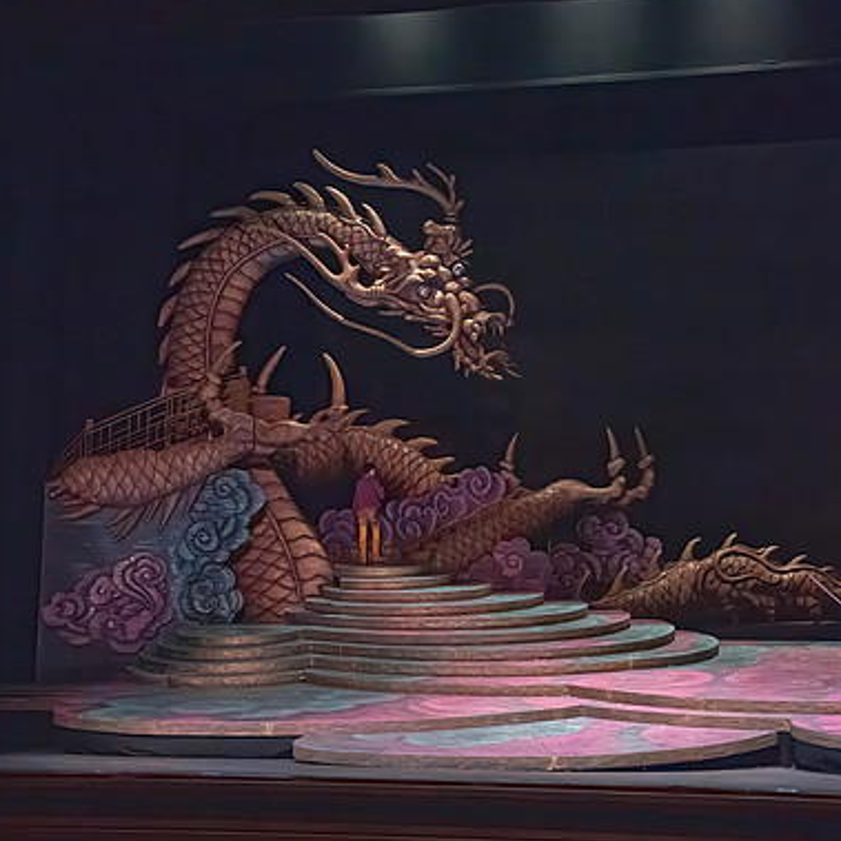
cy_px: 418
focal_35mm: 65
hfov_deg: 26.4
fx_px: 1787
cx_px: 513
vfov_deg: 26.5
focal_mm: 50
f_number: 9
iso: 25600
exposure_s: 1/400
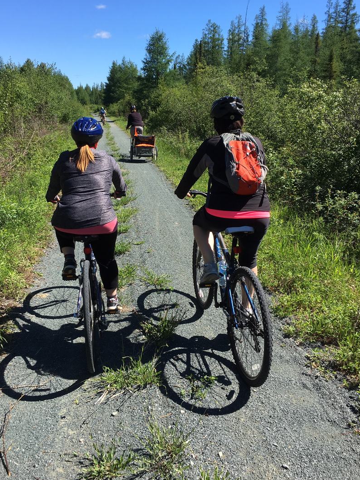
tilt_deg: -15.0
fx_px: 458
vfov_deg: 55.2
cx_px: 160
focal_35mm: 33
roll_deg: -2.3
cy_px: 212
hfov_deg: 42.9
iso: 25
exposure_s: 1/974
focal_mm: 4.15
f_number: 2.2
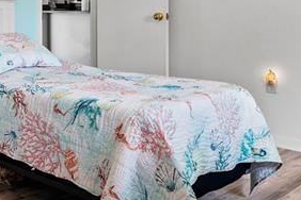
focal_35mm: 58
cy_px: 2
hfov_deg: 32.5
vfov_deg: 22.5
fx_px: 485
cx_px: 22
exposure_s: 1/4
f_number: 10
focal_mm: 16
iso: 320
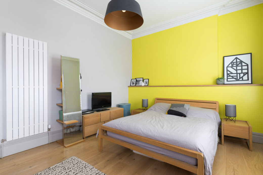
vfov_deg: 70.5
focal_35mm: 17
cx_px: 132
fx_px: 124
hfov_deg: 93.3
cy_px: 88
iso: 100
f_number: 9
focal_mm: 17
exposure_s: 1/1.67
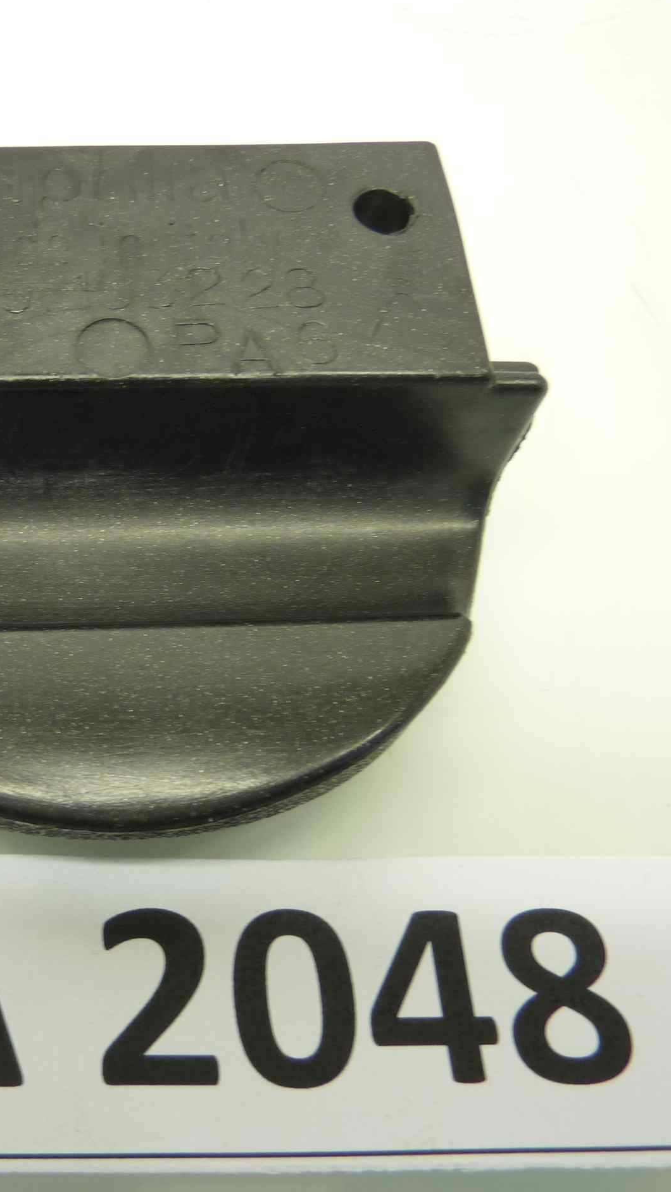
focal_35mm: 37
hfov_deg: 30.6
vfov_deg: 54.0
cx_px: 68
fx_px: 1170
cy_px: 600
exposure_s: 1/15
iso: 125
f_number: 3.3
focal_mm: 4.1
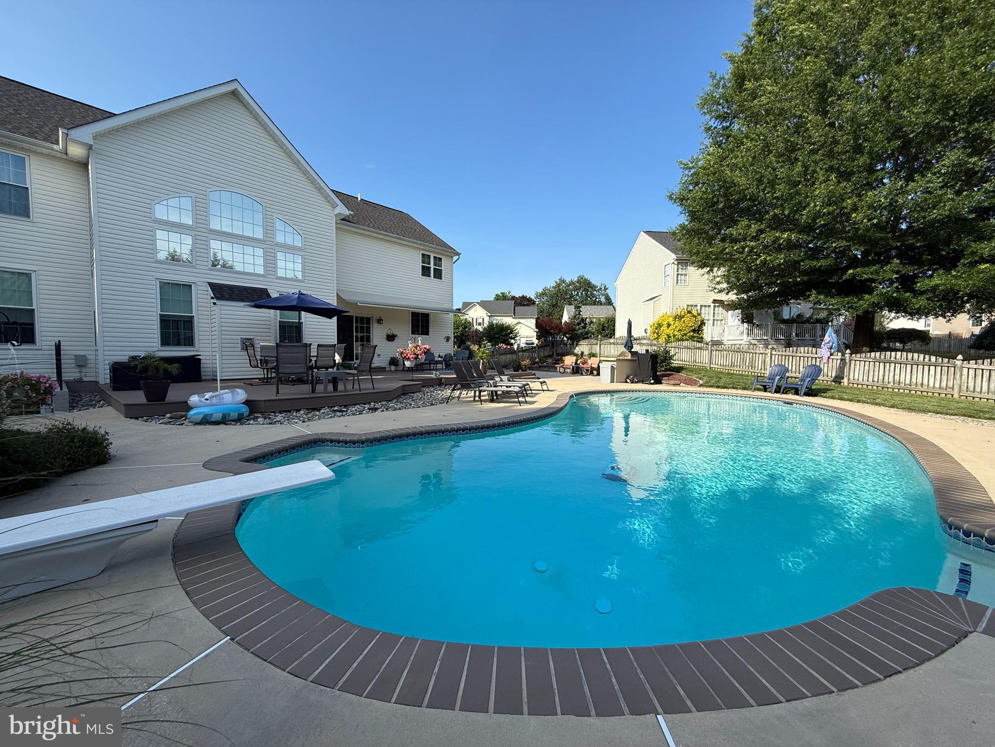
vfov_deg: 85.7
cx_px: 498
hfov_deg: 102.1
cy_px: 374
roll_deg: -0.8
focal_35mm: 14
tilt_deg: -3.4
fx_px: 402
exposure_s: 1/1235
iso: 50
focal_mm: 2.22
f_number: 2.2
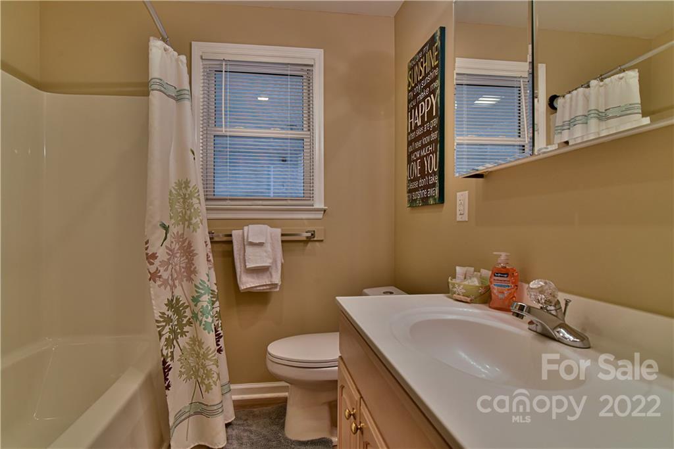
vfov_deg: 70.5
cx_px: 337
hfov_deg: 93.3
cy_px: 224
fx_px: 318
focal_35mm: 17
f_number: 6.3
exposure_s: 1/160
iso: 1600
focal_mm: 17
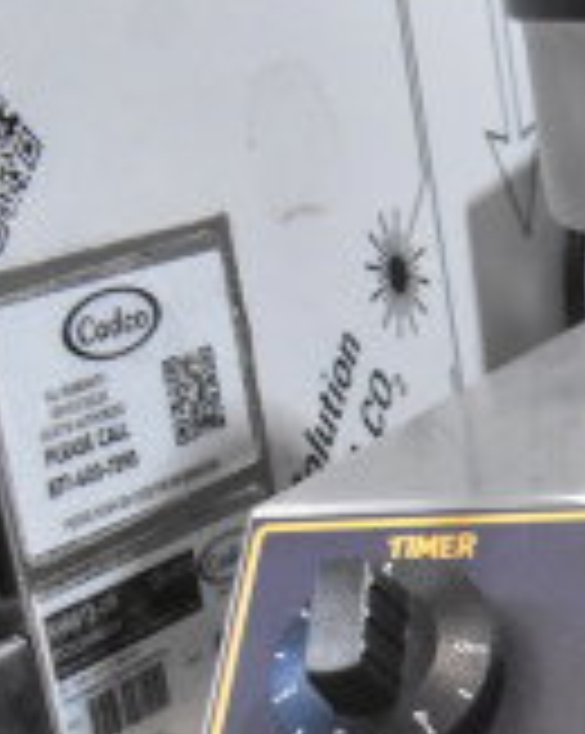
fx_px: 2402
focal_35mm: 111
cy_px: 750
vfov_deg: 17.0
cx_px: 1350
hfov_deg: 11.7
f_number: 7.1
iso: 6400
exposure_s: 1/200
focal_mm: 21
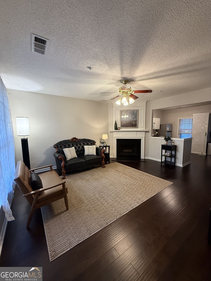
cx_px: 106
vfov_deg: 102.1
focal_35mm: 14
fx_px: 114
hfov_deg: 85.7
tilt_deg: -6.0
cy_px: 140
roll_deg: +0.5
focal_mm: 2.22
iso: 400
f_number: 2.2
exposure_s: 1/60
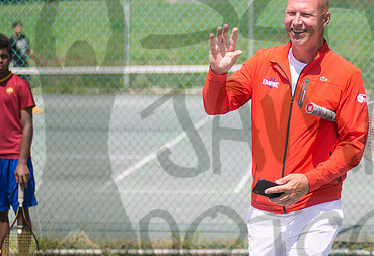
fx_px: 2033
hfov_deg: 10.5
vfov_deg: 7.2
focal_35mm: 194
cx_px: 319
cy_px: 95
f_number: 3.5
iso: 160
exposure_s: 1/2000
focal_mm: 100
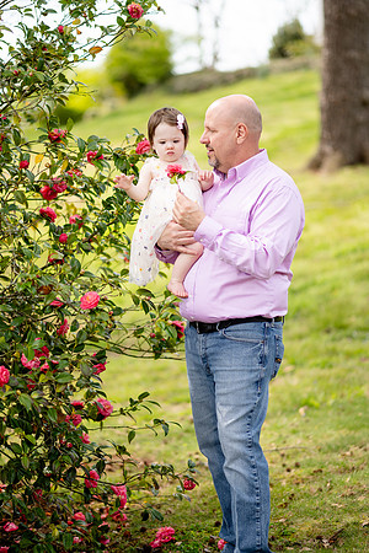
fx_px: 1307
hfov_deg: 16.1
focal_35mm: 85
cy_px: 276
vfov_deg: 23.9
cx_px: 184
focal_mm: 85
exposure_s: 1/1250
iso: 160
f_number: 2
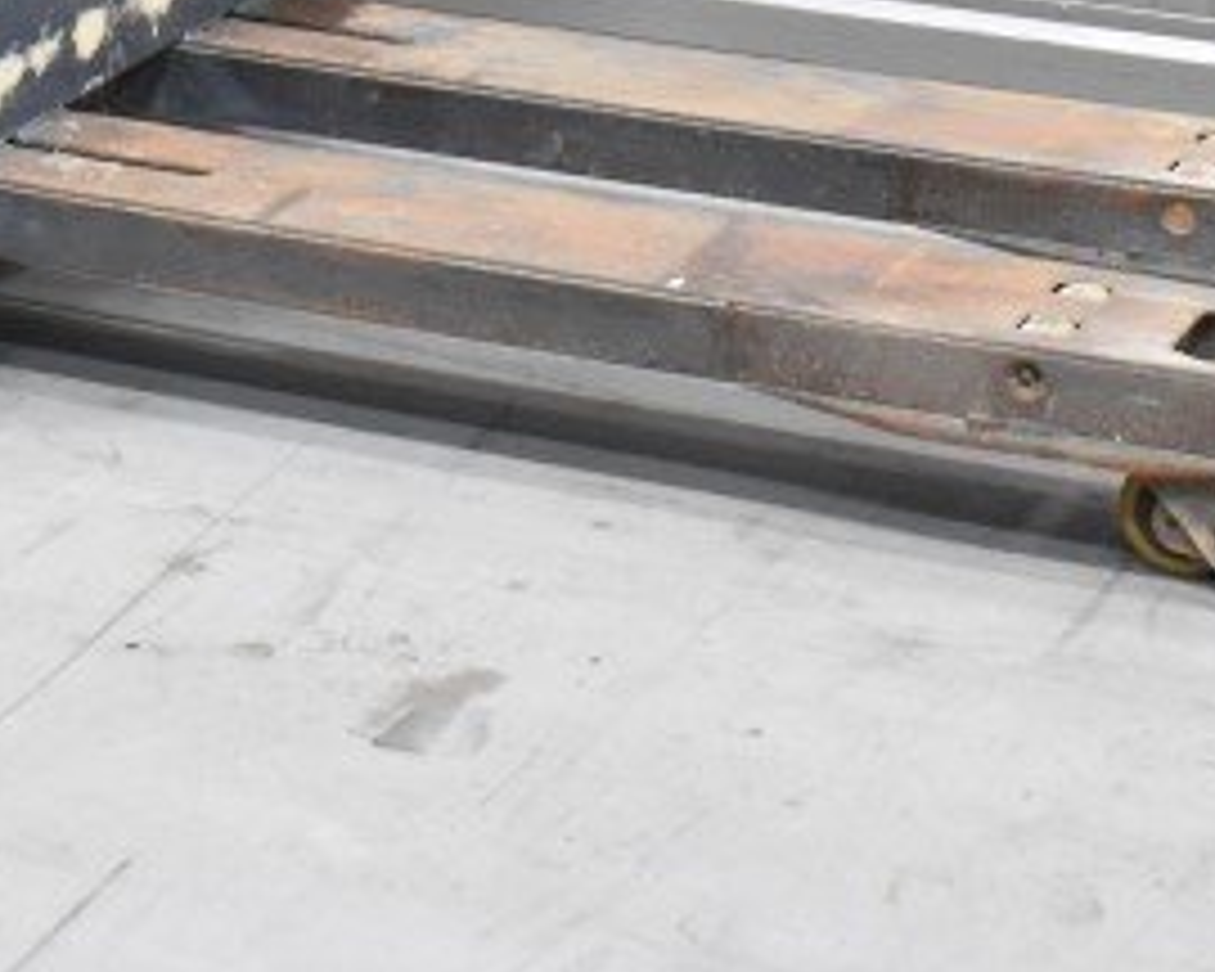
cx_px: -126
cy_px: -783
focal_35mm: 144
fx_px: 5181
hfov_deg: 13.1
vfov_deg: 10.1
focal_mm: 23
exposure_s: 1/50
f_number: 4
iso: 1600
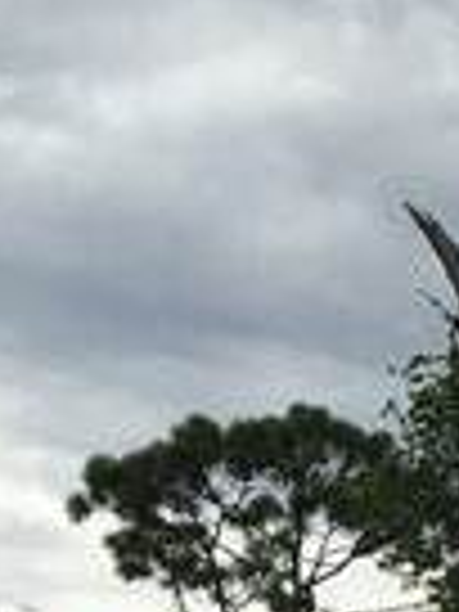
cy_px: 1251
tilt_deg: +1.9
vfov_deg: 8.5
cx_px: 1490
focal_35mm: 219
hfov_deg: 6.1
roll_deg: -0.1
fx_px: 3872
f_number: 2.2
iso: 25
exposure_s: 1/2331
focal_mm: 4.15
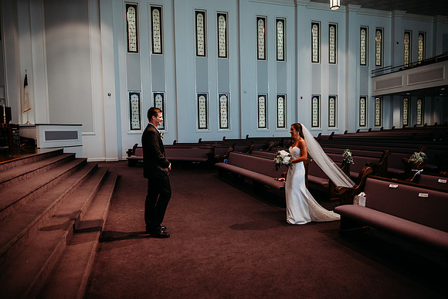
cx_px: 224
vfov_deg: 53.2
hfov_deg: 73.7
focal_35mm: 24
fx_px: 299
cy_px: 150
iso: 640
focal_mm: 24
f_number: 2.5
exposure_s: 1/160
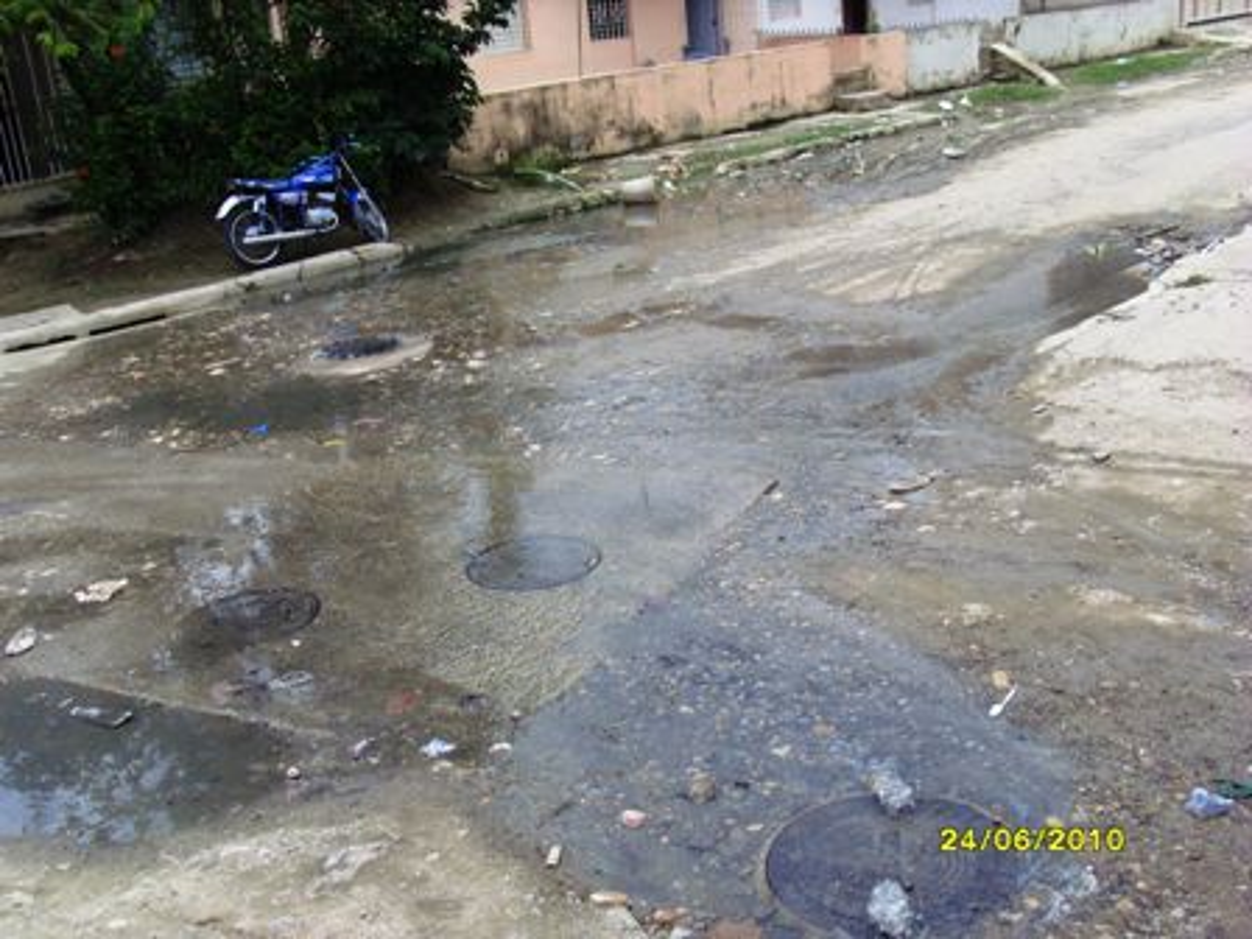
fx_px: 1302
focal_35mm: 36
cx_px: 626
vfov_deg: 39.7
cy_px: 470
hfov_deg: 51.4
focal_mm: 6
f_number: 5.5
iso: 80
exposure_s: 1/350
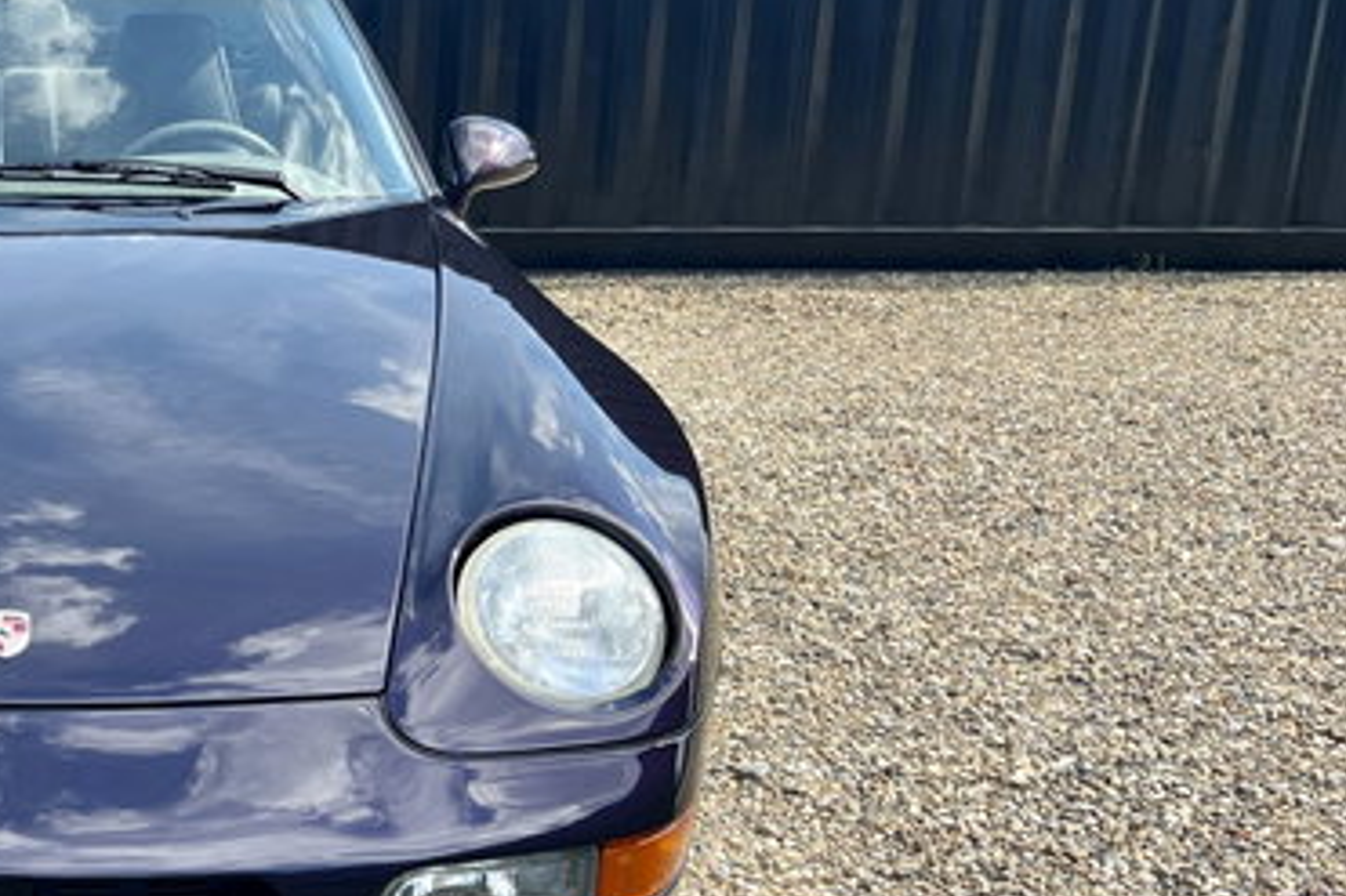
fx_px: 2093
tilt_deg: -16.6
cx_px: 33
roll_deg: -0.7
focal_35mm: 56
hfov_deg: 33.0
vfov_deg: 24.2
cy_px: 482
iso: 50
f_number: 1.5
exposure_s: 1/1621
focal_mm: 5.7
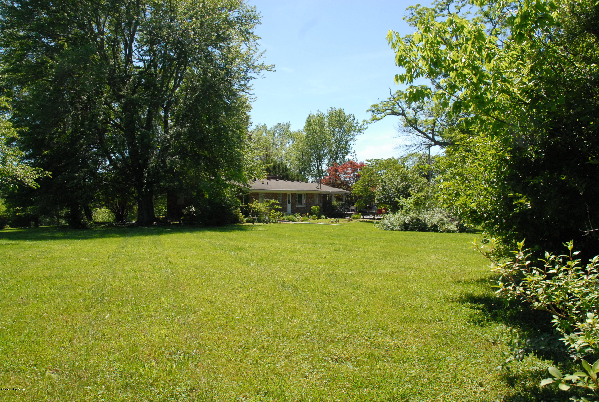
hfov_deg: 67.3
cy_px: 201
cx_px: 300
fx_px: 450
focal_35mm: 27
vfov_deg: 48.1
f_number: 8
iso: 1000
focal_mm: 18
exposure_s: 1/1000
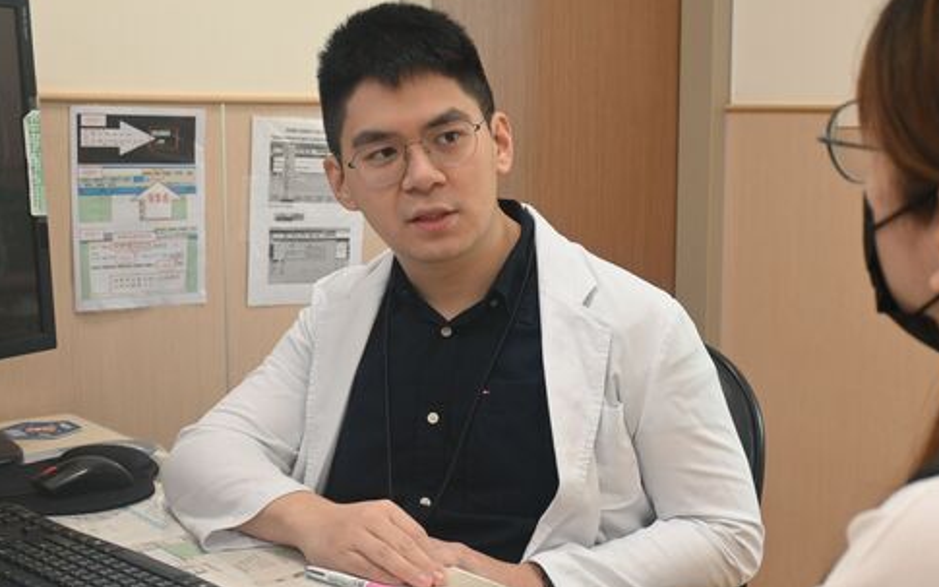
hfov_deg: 38.0
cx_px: 575
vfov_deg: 24.4
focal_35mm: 53
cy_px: 308
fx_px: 1356
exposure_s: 1/125
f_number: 4.5
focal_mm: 28
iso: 1100
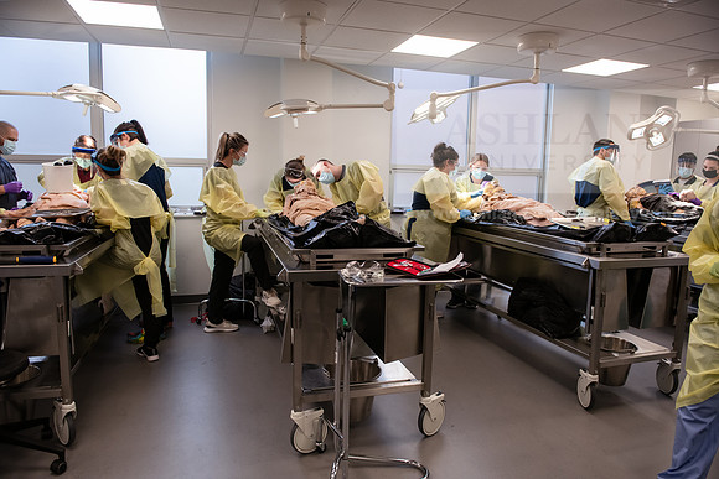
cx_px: 360
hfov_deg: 73.7
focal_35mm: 24
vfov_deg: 53.2
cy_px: 240
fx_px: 479
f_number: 4
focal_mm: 24
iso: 1250
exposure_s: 1/320
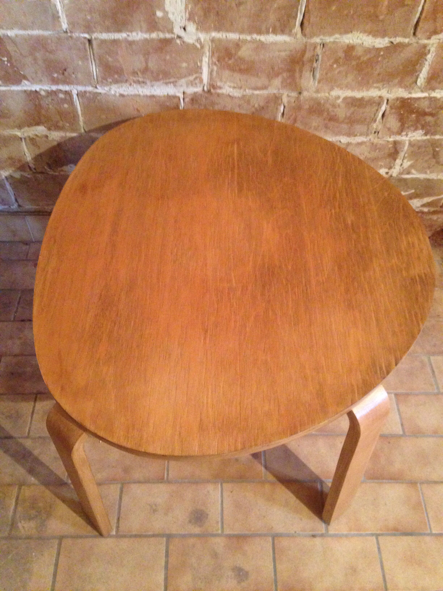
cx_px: 222
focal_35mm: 33
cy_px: 296
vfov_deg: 55.4
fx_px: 563
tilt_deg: -53.4
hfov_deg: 42.9
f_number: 2.4
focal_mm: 4.12
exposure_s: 1/15
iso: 500
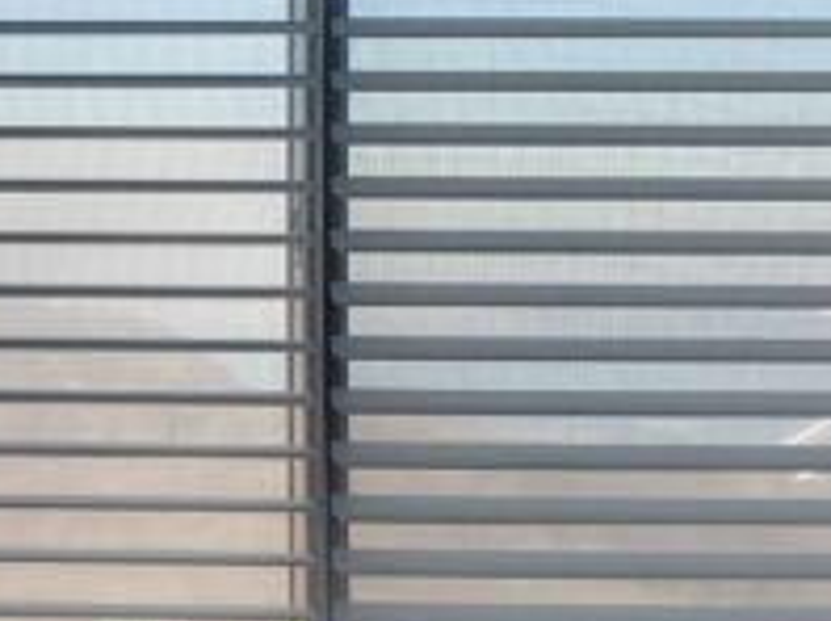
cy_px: 214
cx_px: -243
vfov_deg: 14.6
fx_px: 2422
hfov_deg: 18.2
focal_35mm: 101
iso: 50
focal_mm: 4.3
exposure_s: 1/279
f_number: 2.4
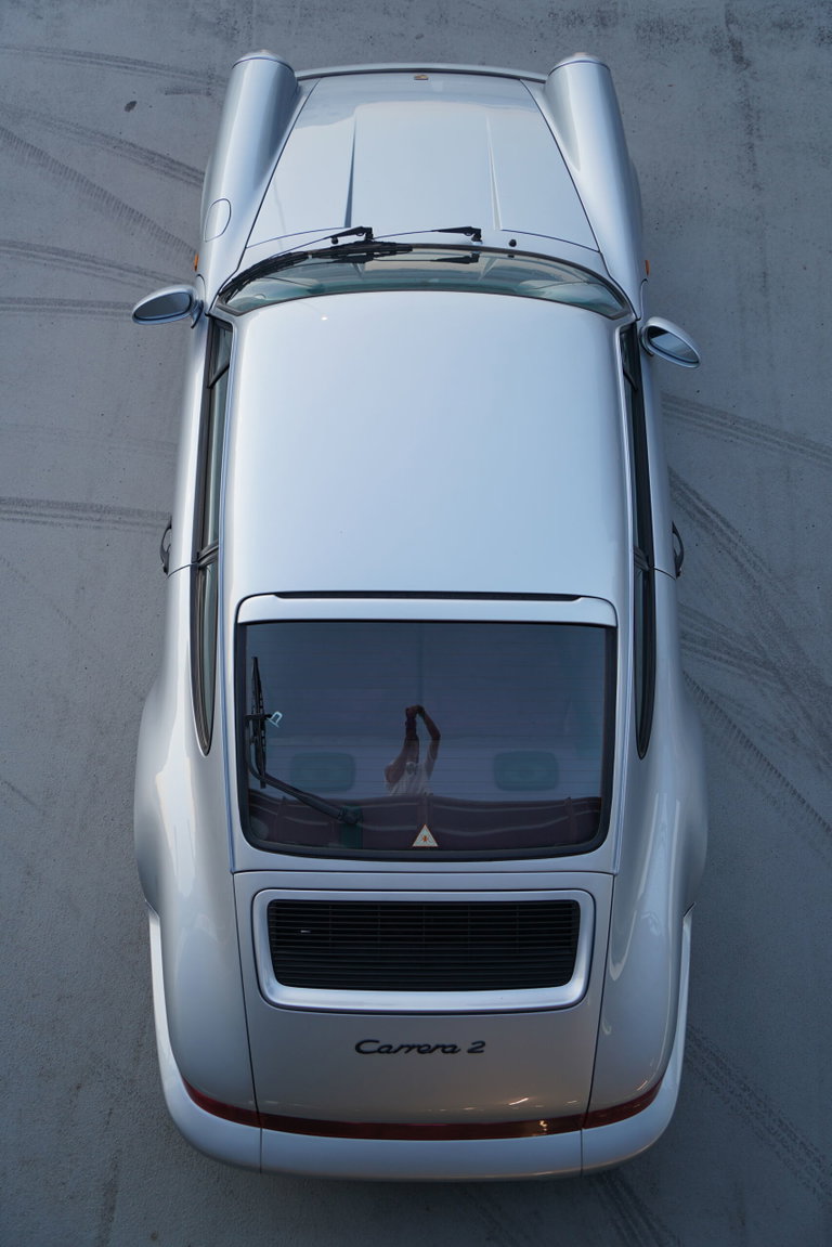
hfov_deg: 37.9
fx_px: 1213
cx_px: 416
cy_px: 624
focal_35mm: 35
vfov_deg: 54.4
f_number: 3.2
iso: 200
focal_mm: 35
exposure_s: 1/40
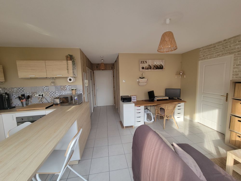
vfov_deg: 89.9
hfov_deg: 106.2
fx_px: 91
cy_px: 90
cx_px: 120
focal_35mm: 13
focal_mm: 2.2
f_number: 2.2
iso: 100
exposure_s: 1/60
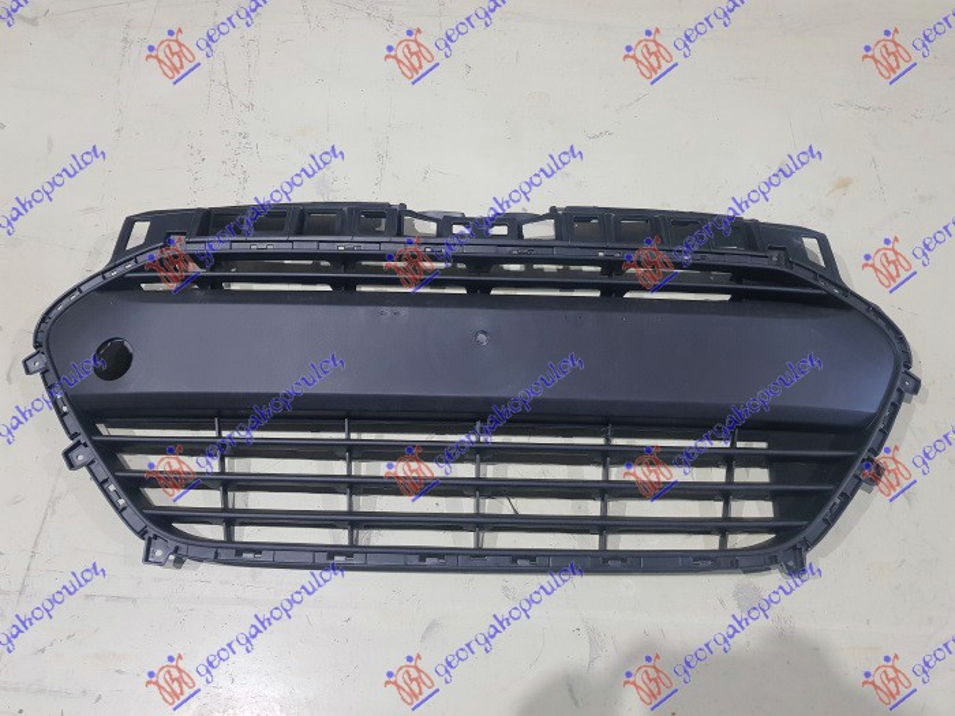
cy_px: 358
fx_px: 717
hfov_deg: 67.3
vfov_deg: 53.1
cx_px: 478
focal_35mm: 26
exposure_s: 1/25
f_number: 1.7
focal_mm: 4.2
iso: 250
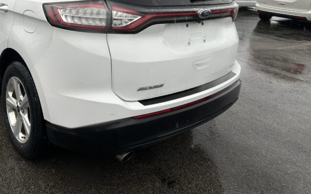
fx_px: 373
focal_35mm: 44
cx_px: 87
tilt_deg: -10.9
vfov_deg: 28.0
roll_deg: -3.2
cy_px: 16
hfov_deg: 44.1
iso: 50
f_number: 1.5
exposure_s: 1/687
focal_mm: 5.7
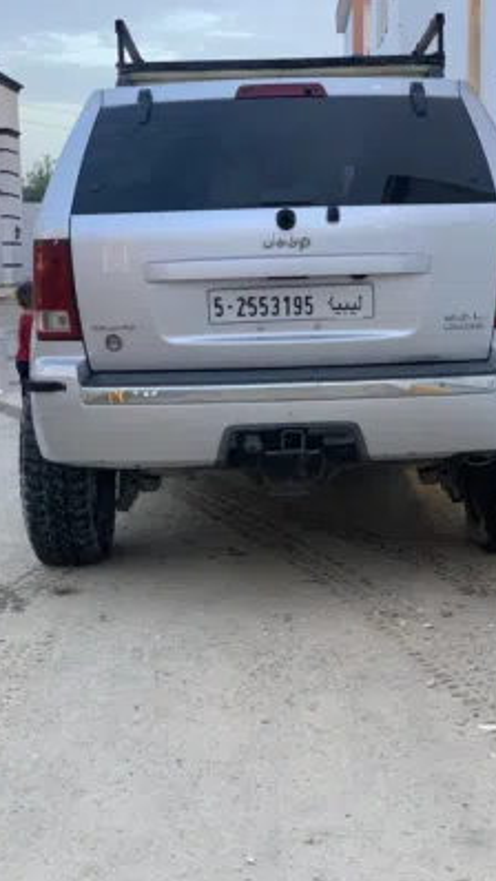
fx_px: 1332
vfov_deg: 36.6
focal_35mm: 57
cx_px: 288
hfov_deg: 21.1
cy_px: 440
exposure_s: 1/50
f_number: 2.4
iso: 100
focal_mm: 6
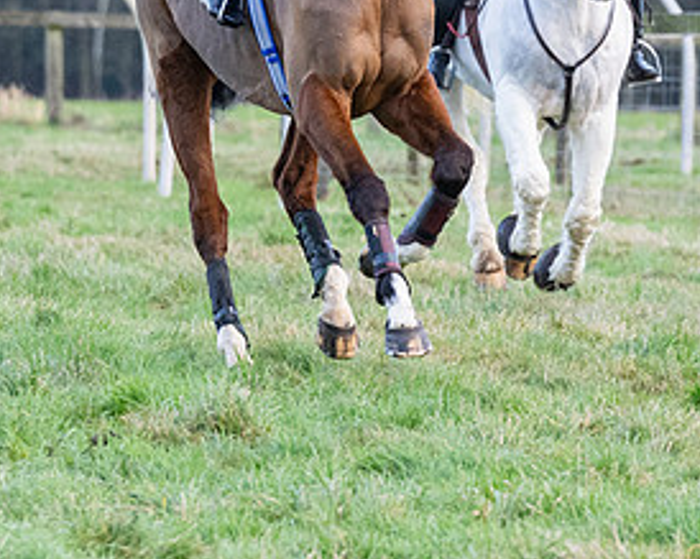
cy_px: 12
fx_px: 11867
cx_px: 463
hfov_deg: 3.4
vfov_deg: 2.7
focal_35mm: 573
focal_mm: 150
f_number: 4
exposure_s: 1/500
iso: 1250
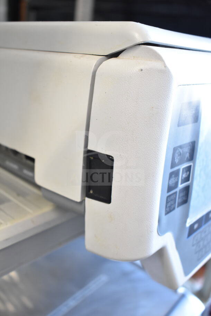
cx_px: 106
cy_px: 158
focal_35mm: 36
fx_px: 316
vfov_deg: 53.1
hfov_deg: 36.9
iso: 1600
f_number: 3.8
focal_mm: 24
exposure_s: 1/50
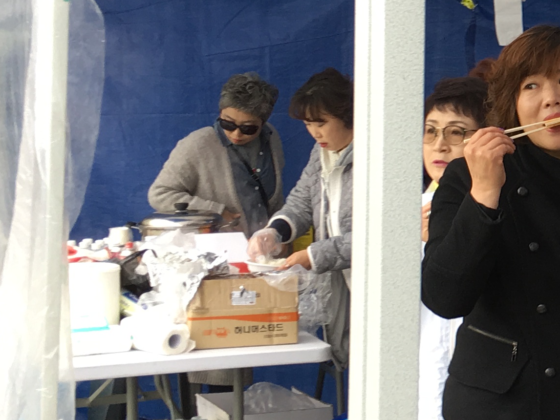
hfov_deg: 17.0
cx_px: 888
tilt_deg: -4.0
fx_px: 1650
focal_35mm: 102
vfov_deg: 14.5
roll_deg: -1.2
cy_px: 136
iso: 25
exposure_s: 1/60
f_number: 2.2
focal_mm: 4.15
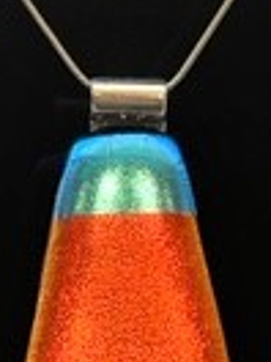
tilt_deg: -53.2
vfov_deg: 5.3
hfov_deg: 4.0
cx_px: 137
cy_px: 137
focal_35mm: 373
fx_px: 3893
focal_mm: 9
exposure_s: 1/122
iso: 40
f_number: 2.8
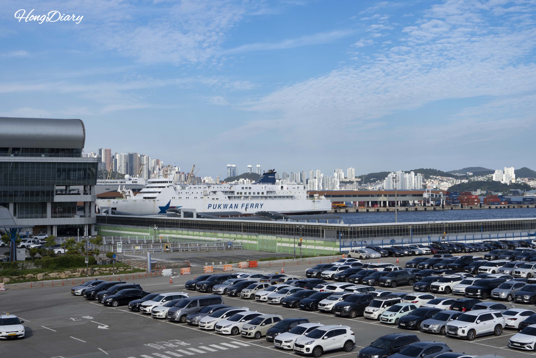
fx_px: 774
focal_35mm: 52
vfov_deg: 26.0
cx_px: 268
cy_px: 179
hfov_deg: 38.2
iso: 100
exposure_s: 1/200
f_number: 11
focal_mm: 52
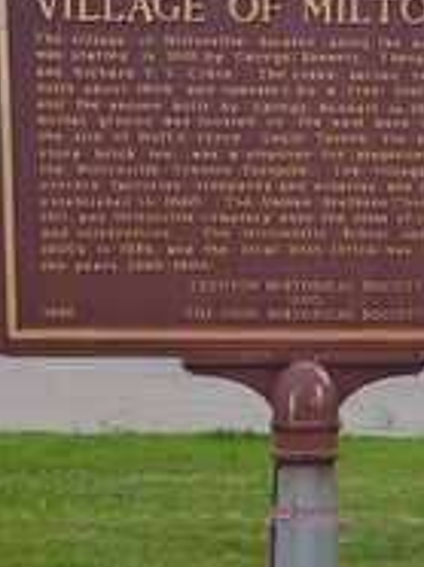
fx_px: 1621
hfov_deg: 14.8
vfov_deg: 19.3
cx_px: 326
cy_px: 567
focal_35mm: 99
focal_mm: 5.56
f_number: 1.8
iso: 100
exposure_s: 1/462
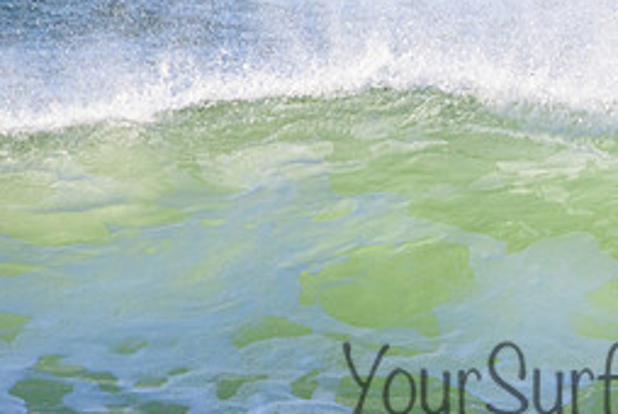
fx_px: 31365
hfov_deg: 1.1
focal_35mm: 1825
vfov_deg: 0.8
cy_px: 359
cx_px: 594
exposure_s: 1/2000
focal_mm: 800
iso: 1250
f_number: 11
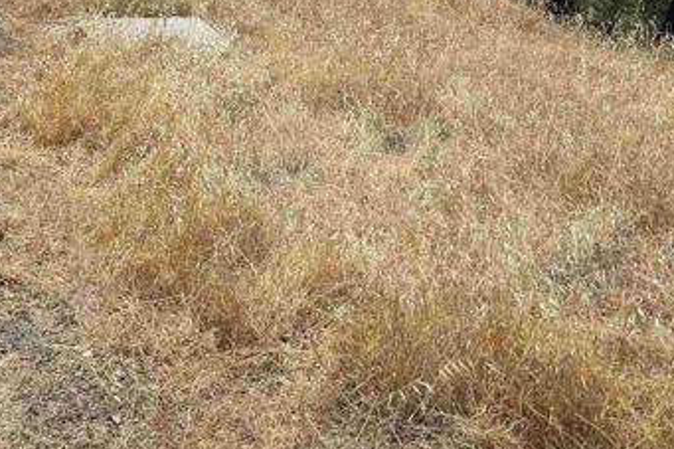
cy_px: -75
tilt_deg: -7.8
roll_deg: +1.4
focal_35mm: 75
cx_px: 180
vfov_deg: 17.4
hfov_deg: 26.7
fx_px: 1403
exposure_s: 1/5319
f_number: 1.78
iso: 80
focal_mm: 6.76
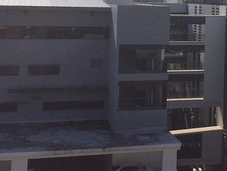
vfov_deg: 14.9
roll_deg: -0.9
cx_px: 266
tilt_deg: -0.4
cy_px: -14
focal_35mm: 97
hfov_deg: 19.2
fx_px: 636
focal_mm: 4.15
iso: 40
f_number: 2.2
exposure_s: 1/4566
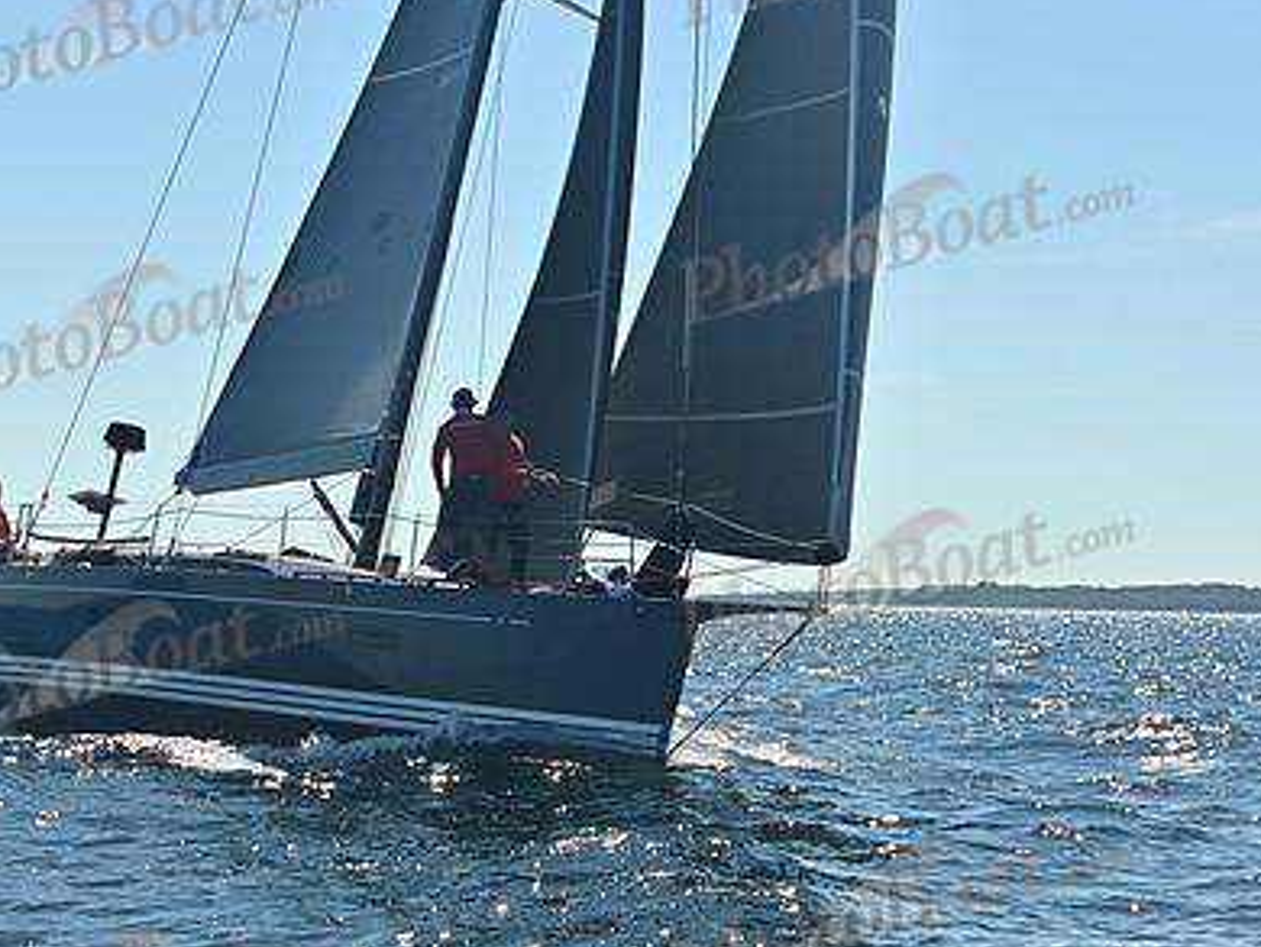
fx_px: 3645
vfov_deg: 14.8
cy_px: 454
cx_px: 514
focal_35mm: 100
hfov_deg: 19.6
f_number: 8
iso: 250
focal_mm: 70
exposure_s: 1/1600
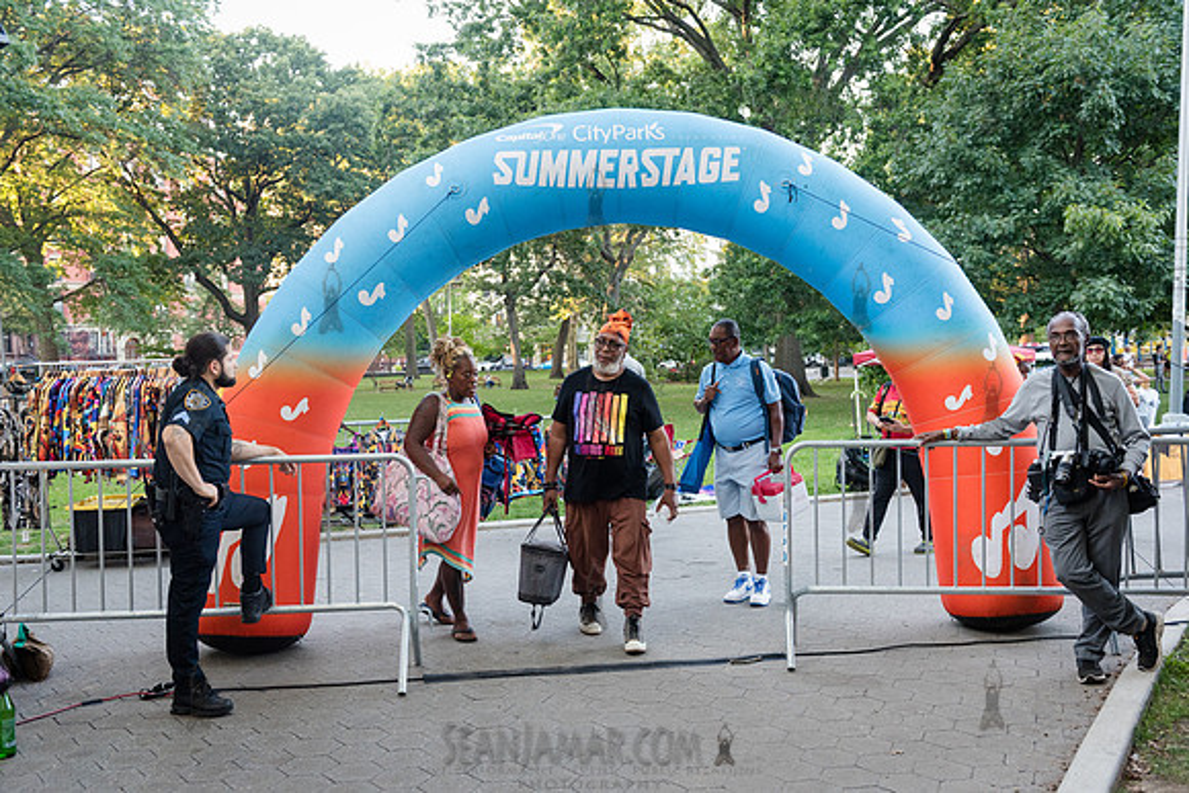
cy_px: 396
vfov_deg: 40.6
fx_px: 1074
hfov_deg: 57.9
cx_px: 589
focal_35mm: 33
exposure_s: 1/200
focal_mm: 32
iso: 2000
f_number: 3.5
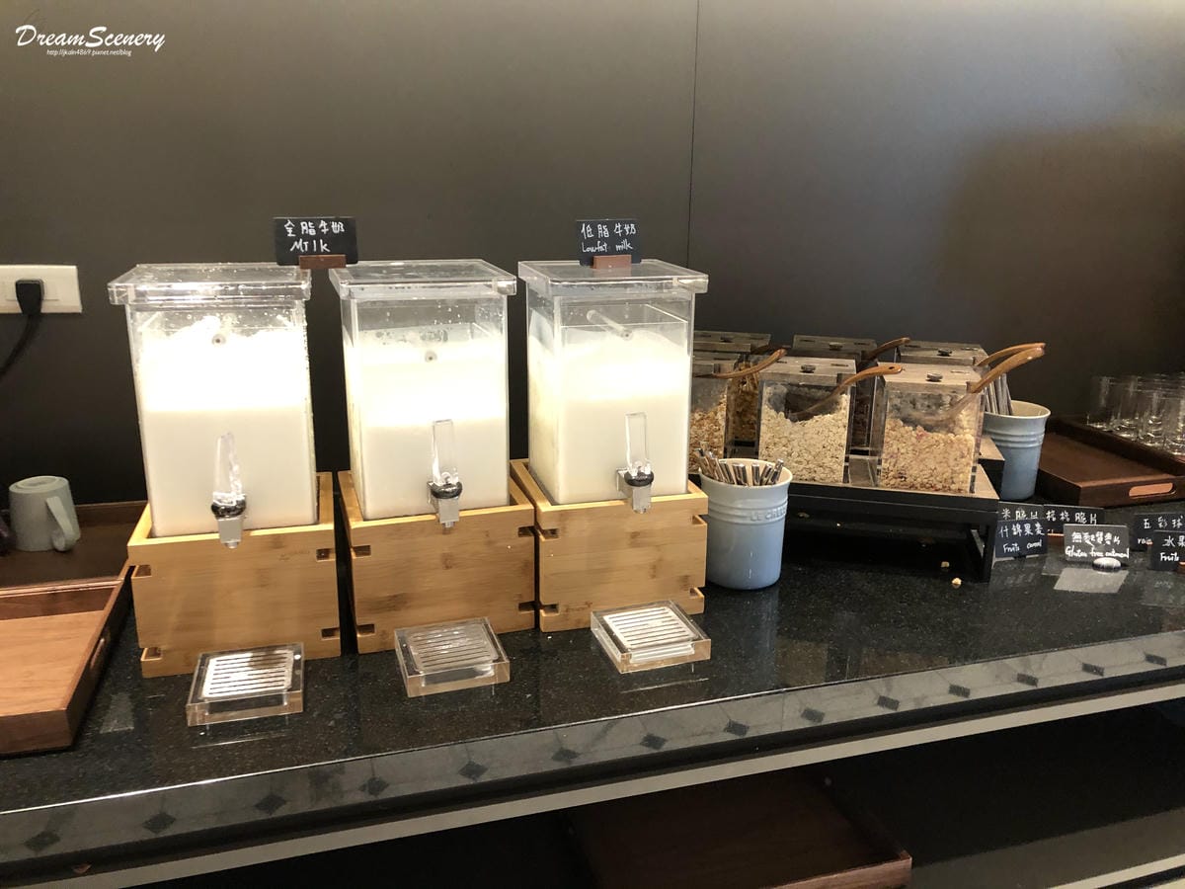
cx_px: 592
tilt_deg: -17.8
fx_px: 959
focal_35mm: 28
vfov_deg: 49.7
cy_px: 444
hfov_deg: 63.4
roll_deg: -1.7
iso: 80
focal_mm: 3.99
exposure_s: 1/15
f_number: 1.8
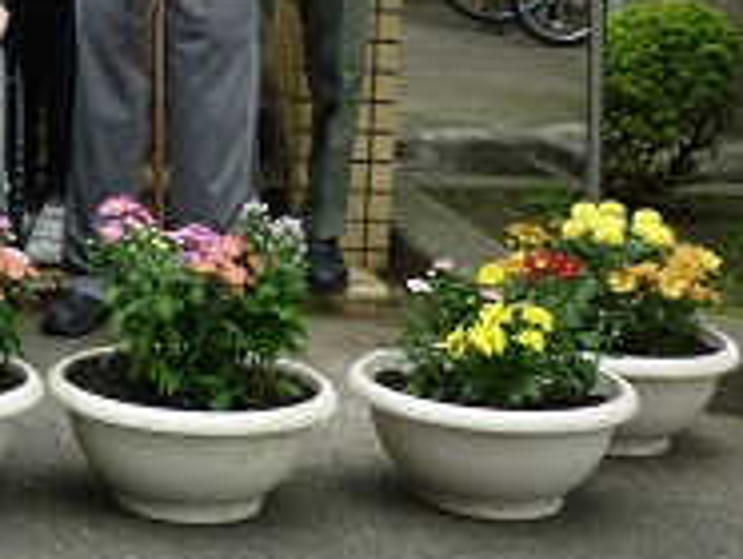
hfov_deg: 21.9
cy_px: -132
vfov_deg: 16.6
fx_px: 1827
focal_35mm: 85
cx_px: -40
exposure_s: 1/250
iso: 80
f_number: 2.8
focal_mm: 5.5
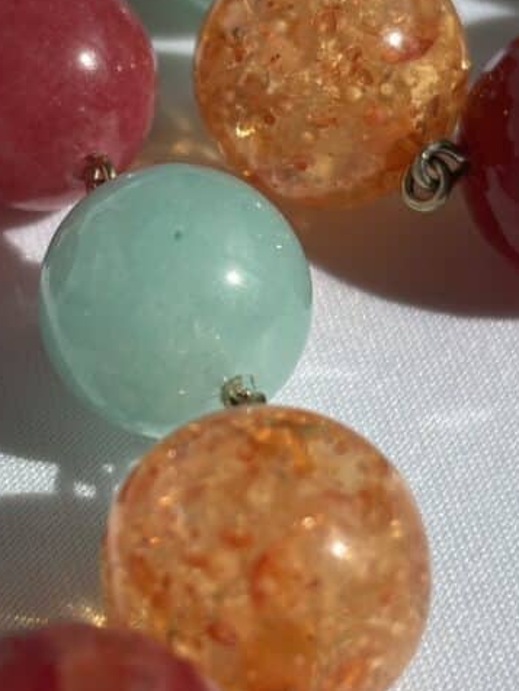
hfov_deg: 13.2
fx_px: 2236
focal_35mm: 112
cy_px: 304
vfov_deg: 17.6
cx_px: 119
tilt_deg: -45.6
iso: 40
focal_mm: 5.96
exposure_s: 1/2933
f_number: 1.6
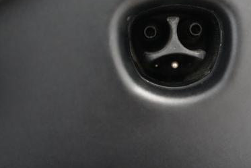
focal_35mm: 48
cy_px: 50
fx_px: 335
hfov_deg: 40.5
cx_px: 171
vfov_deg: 27.8
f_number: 2.8
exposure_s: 1/320
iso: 12800
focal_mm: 28
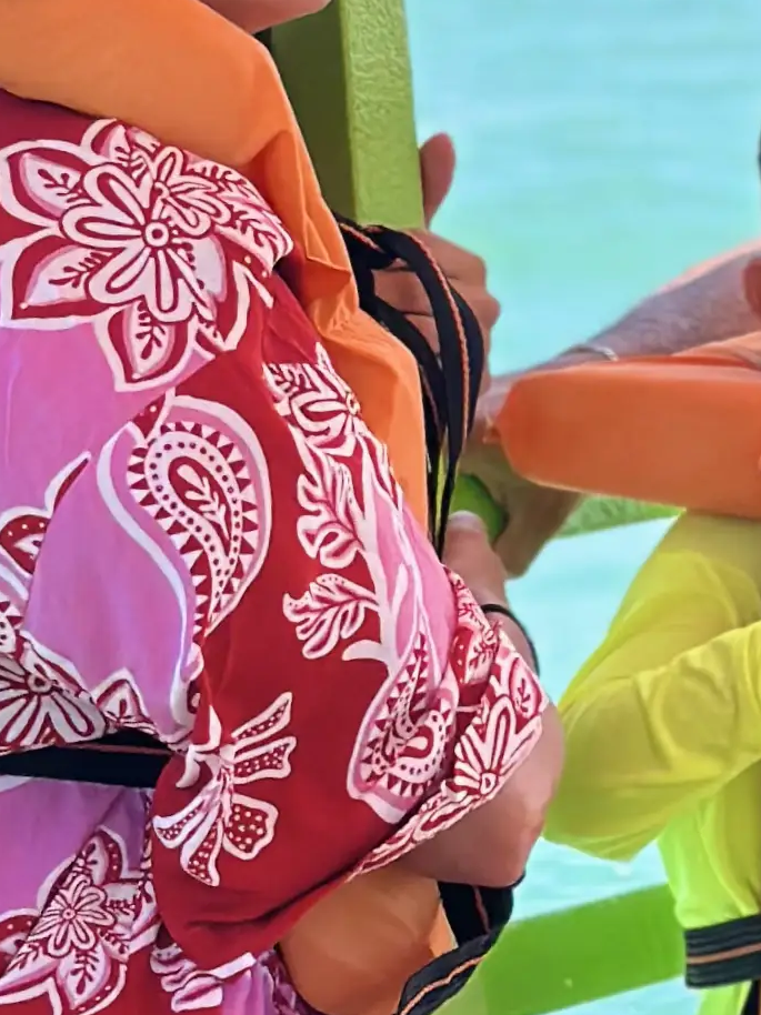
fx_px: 5894
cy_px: 495
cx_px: 1041
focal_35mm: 201
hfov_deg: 7.3
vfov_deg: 9.8
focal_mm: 6.86
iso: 100
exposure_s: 1/4016
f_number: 1.78
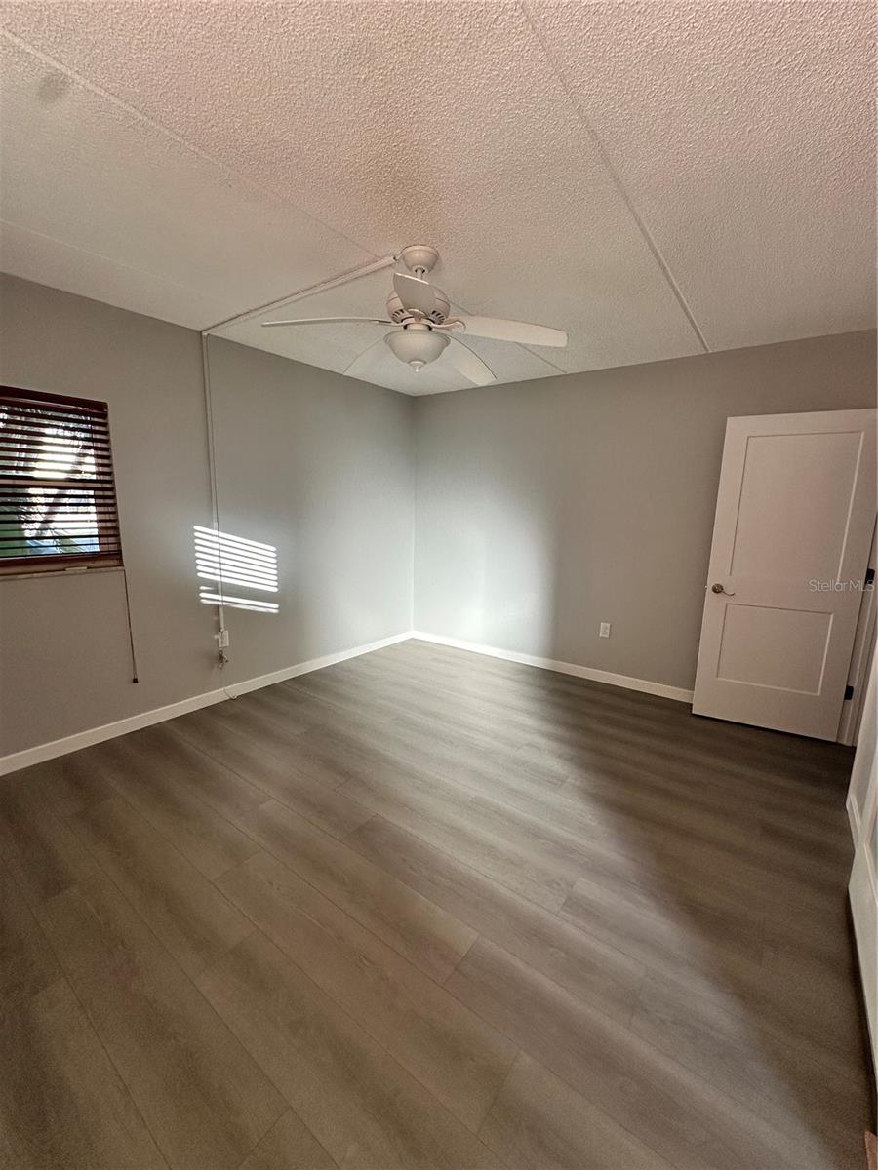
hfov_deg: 85.7
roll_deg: -1.3
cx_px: 439
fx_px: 473
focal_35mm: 14
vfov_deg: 102.1
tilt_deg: -8.4
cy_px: 585
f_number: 2.2
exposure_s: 1/99
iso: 100
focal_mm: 2.22
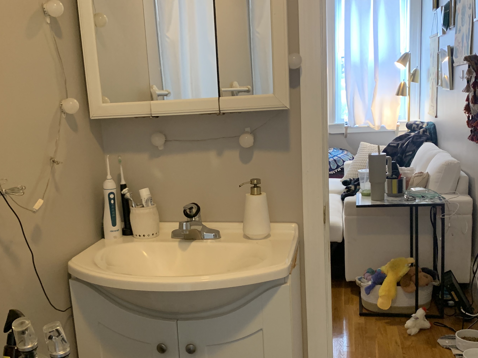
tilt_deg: -12.3
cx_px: 220
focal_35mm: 39
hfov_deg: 47.8
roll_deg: +2.6
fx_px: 539
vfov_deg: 36.7
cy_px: 215
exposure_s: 1/60
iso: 320
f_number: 1.8
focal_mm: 4.25
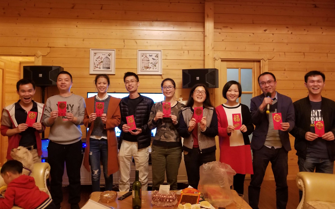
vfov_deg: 44.4
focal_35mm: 28
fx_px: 256
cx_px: 169
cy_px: 89
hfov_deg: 66.5
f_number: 1.7
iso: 200
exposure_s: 1/10
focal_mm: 4.25
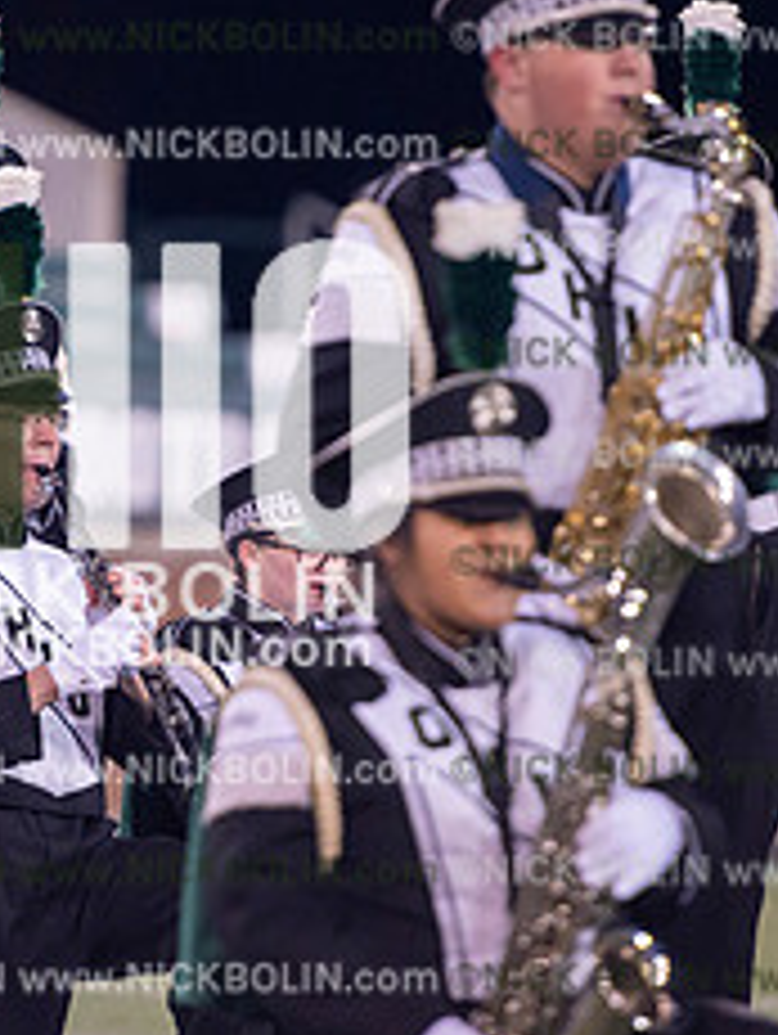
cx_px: 90
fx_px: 14477
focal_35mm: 484
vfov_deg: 4.1
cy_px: 457
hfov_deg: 3.1
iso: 2500
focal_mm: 200
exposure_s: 1/1250
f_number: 2.8
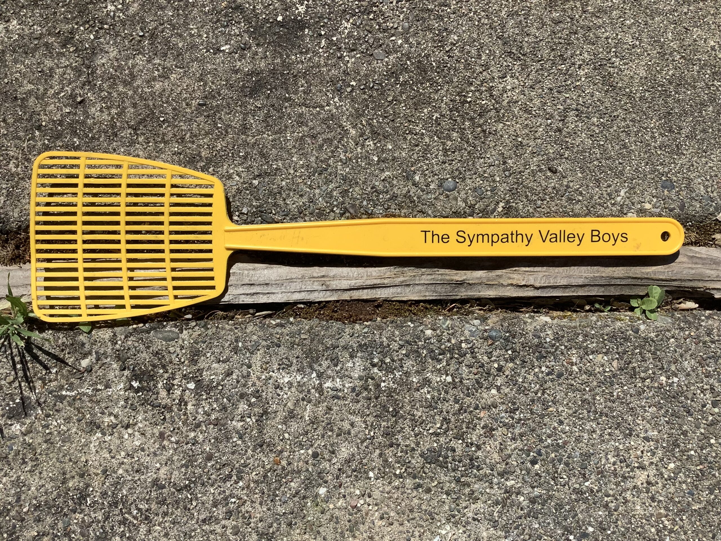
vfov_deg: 45.4
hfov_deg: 58.4
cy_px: 270
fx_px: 646
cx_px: 360
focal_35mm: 31
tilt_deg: -84.4
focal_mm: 3.3
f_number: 2.4
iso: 25
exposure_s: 1/1942
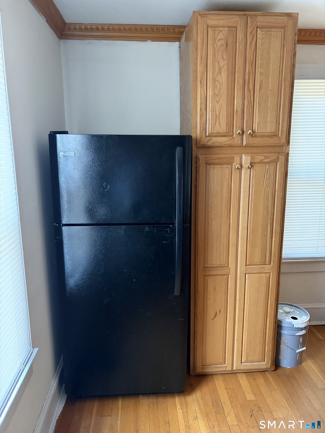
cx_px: 162
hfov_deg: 53.1
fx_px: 325
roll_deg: +0.4
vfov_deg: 67.3
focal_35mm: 26
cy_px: 216
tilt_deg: -9.9
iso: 640
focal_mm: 5.96
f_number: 1.6
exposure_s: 1/40
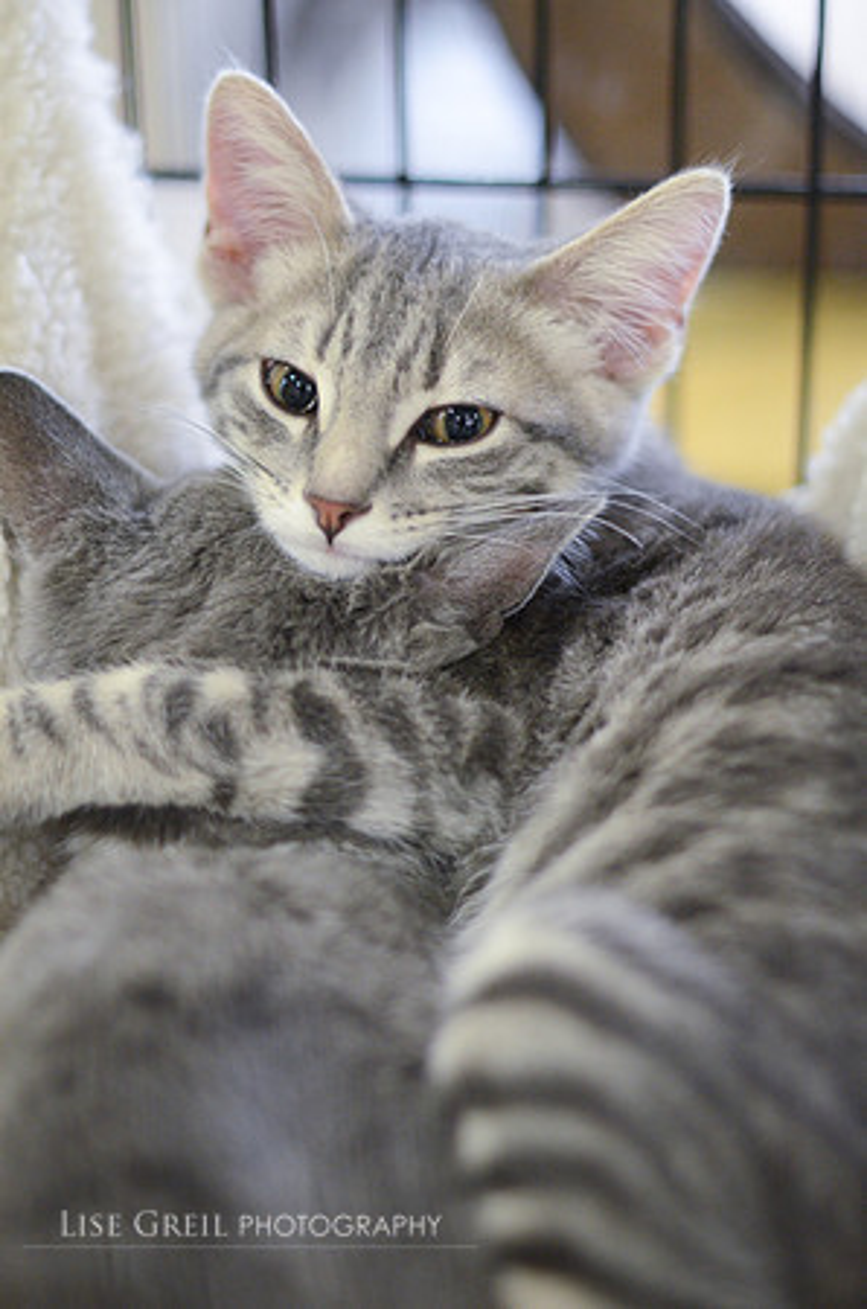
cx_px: 434
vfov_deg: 27.0
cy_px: 654
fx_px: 2722
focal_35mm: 75
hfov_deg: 18.1
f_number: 1.4
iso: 1600
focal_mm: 50
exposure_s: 1/80
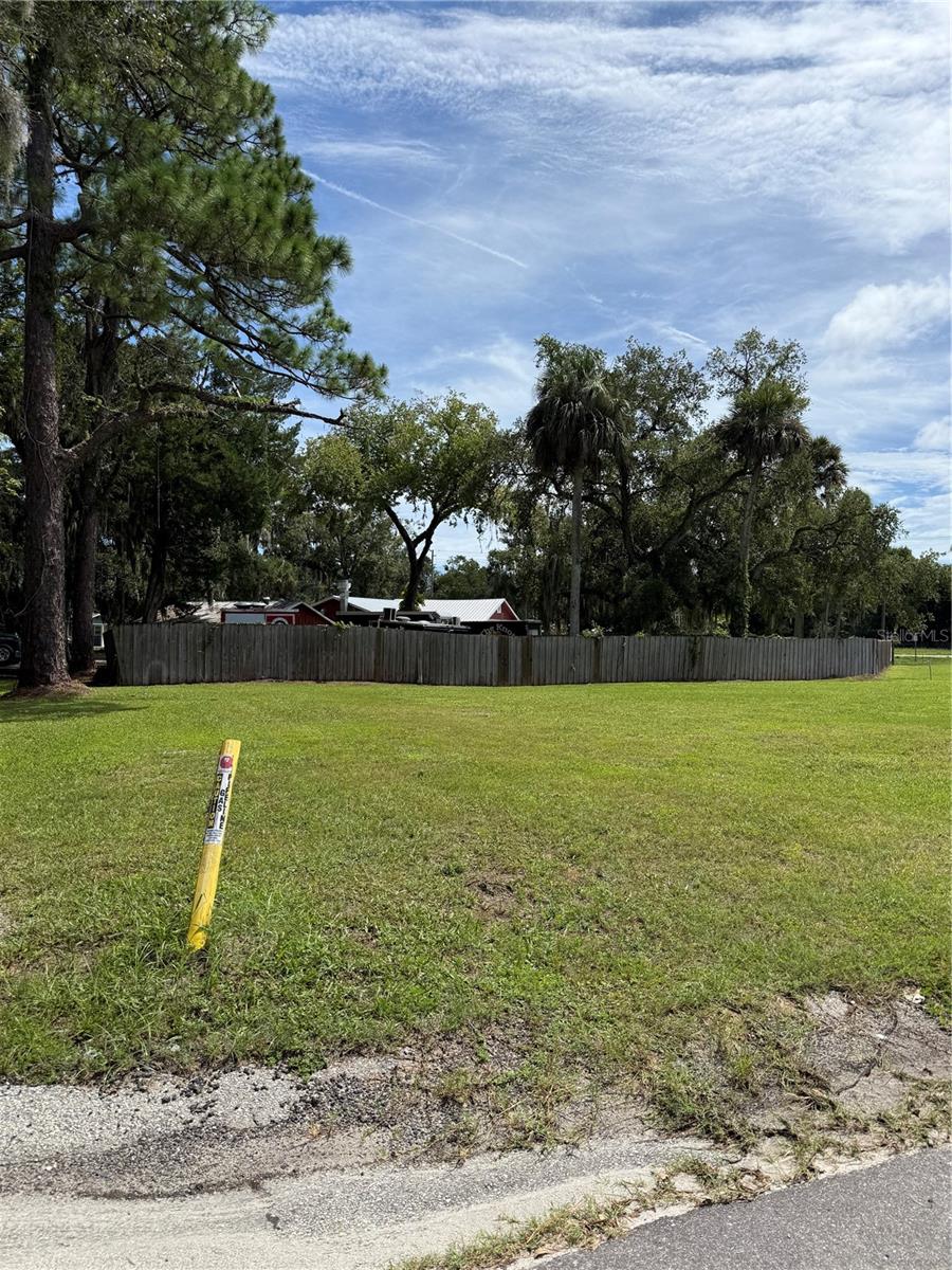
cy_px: 635
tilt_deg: -0.1
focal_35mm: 24
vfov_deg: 71.6
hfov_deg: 56.8
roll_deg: -2.0
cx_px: 476
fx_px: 880
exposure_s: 1/5319
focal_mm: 6.76
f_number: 1.78
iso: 80
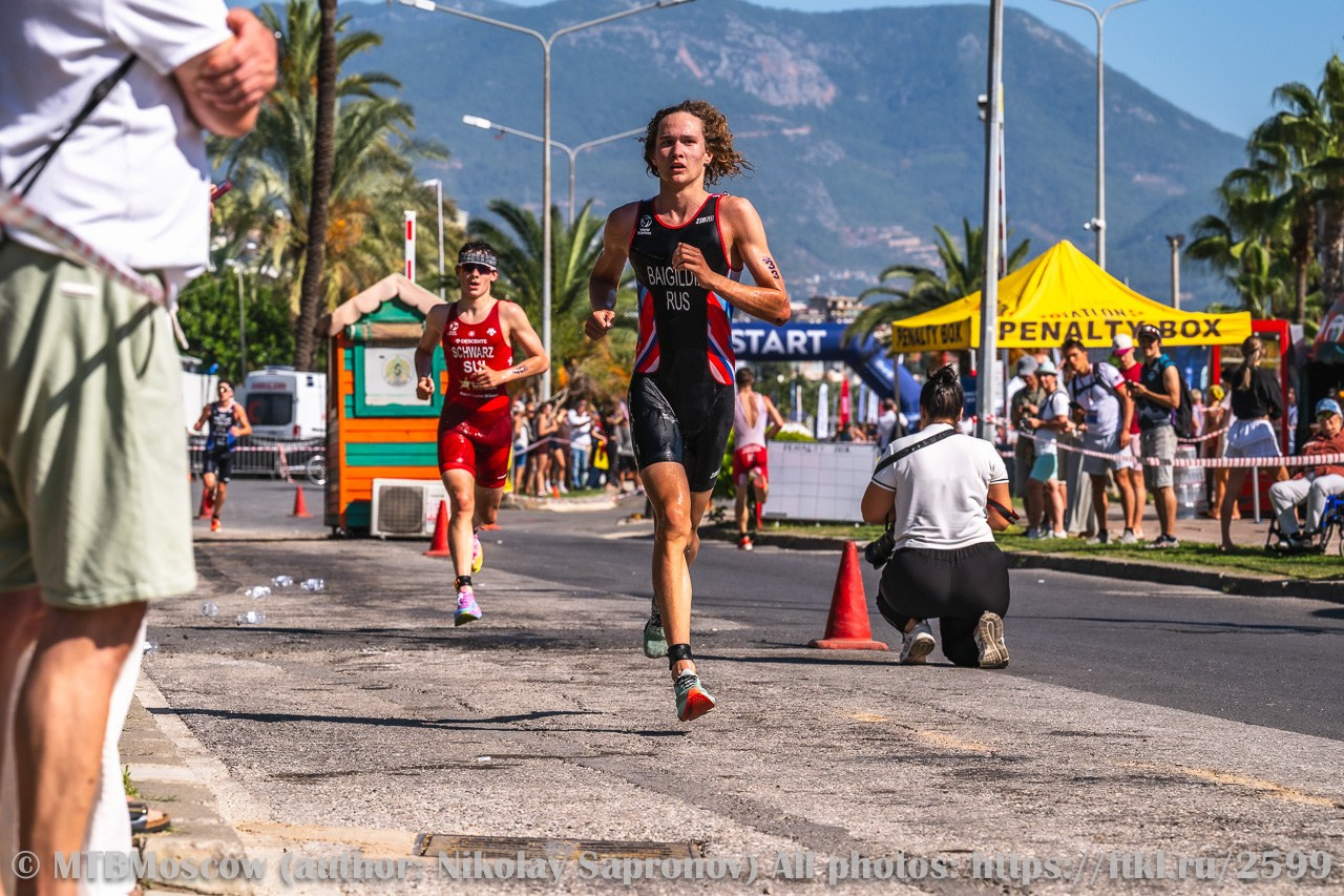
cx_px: 672
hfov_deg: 16.4
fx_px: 4666
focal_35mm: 125
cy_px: 448
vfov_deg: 11.0
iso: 250
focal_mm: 125
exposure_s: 1/1600
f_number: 8
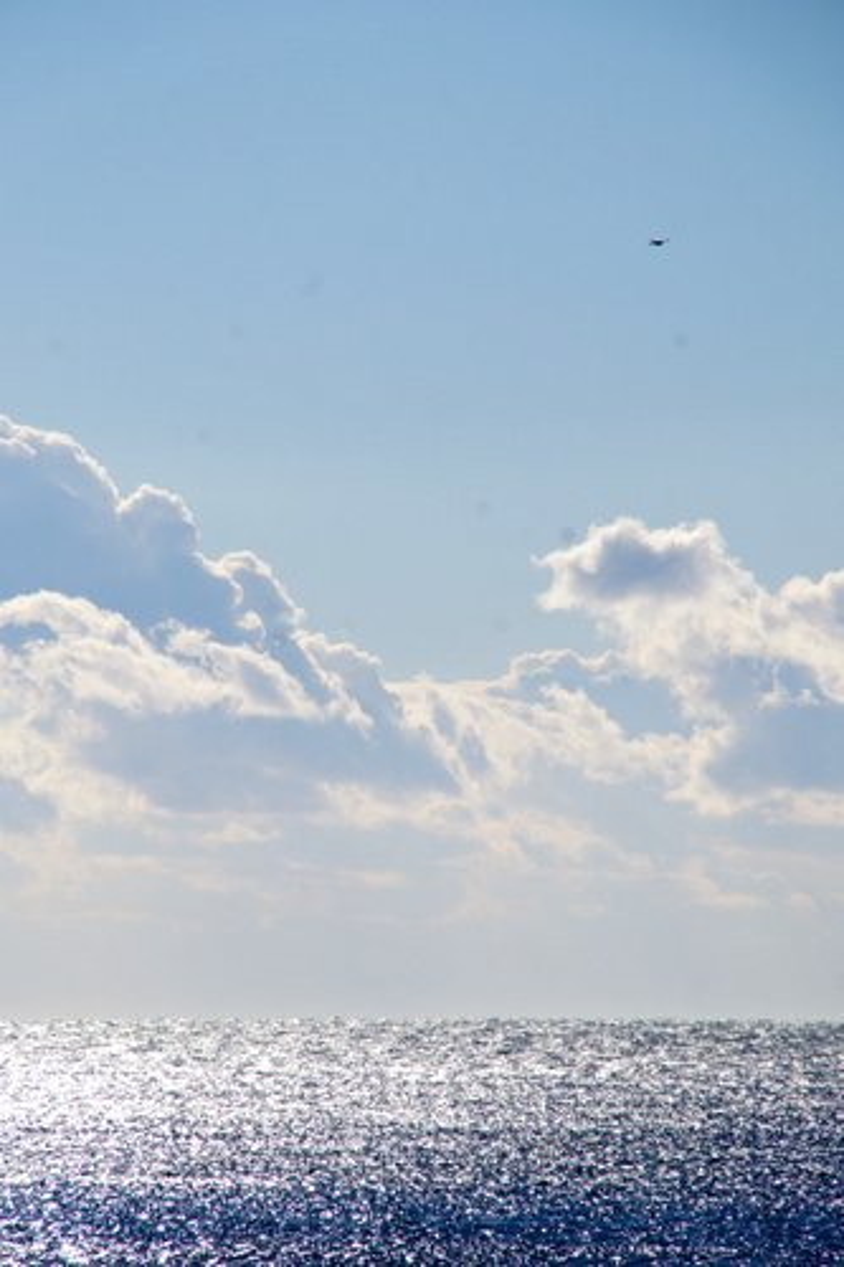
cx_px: 422
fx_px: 10556
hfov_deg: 4.6
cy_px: 634
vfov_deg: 6.9
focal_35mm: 300
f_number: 13
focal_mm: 200
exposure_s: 1/800
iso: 200
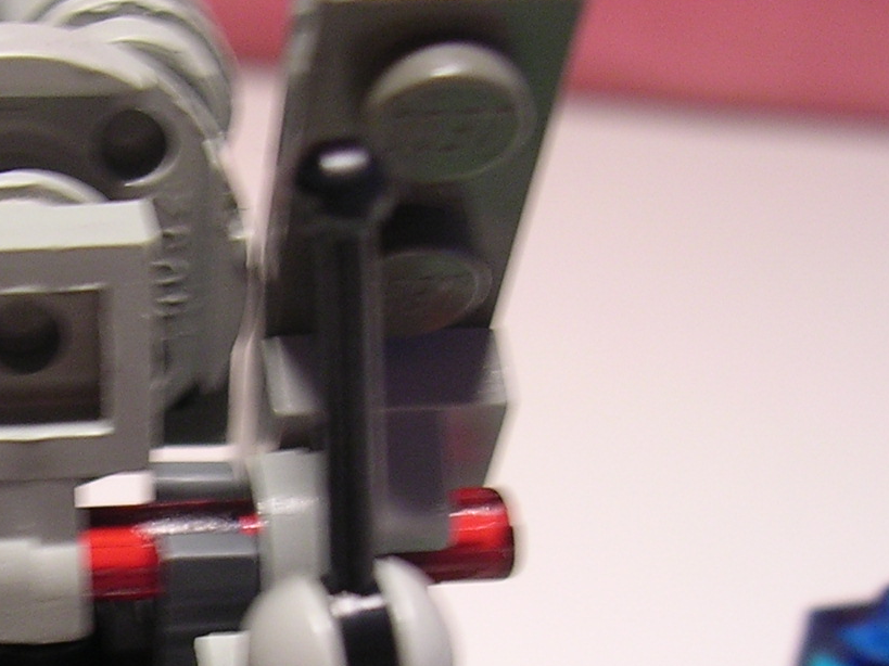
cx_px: 77
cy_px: 513
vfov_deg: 15.5
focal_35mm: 95
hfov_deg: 20.2
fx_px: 2439
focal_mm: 5.8
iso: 100
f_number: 2.8
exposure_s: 1/11.2
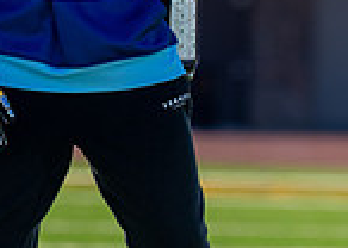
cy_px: 0
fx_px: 6142
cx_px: 131
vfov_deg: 2.3
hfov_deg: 3.2
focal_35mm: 622
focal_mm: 145
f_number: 2.8
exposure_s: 1/1600
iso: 100
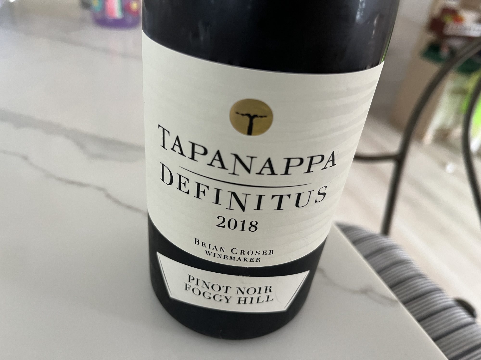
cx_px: 240
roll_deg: -7.5
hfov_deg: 67.3
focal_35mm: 26
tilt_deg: -34.5
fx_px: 361
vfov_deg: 53.1
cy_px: 180
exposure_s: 1/60
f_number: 1.6
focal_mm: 5.1
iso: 200
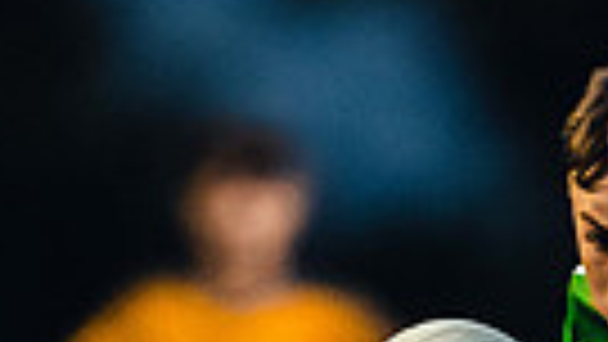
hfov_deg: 0.9
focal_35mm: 2415
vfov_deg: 0.5
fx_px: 38942
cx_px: 668
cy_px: 668
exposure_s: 1/500
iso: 4000
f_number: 2.8
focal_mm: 400
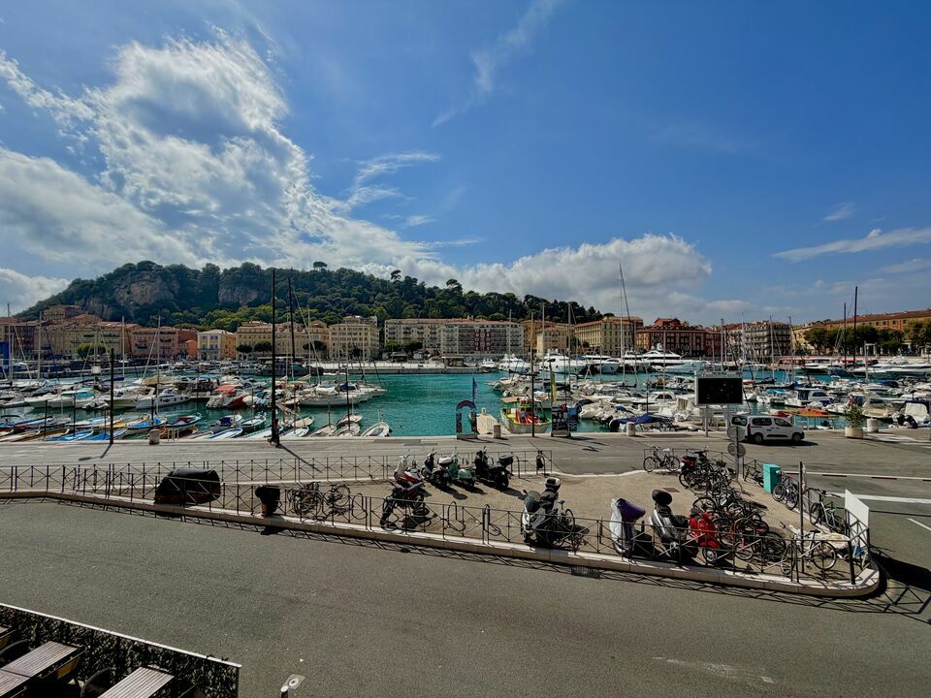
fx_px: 377
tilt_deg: +1.4
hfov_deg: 102.1
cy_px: 349
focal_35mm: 14
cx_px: 466
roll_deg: +1.3
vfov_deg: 85.7
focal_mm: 2.22
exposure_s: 1/2092
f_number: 2.2
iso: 20
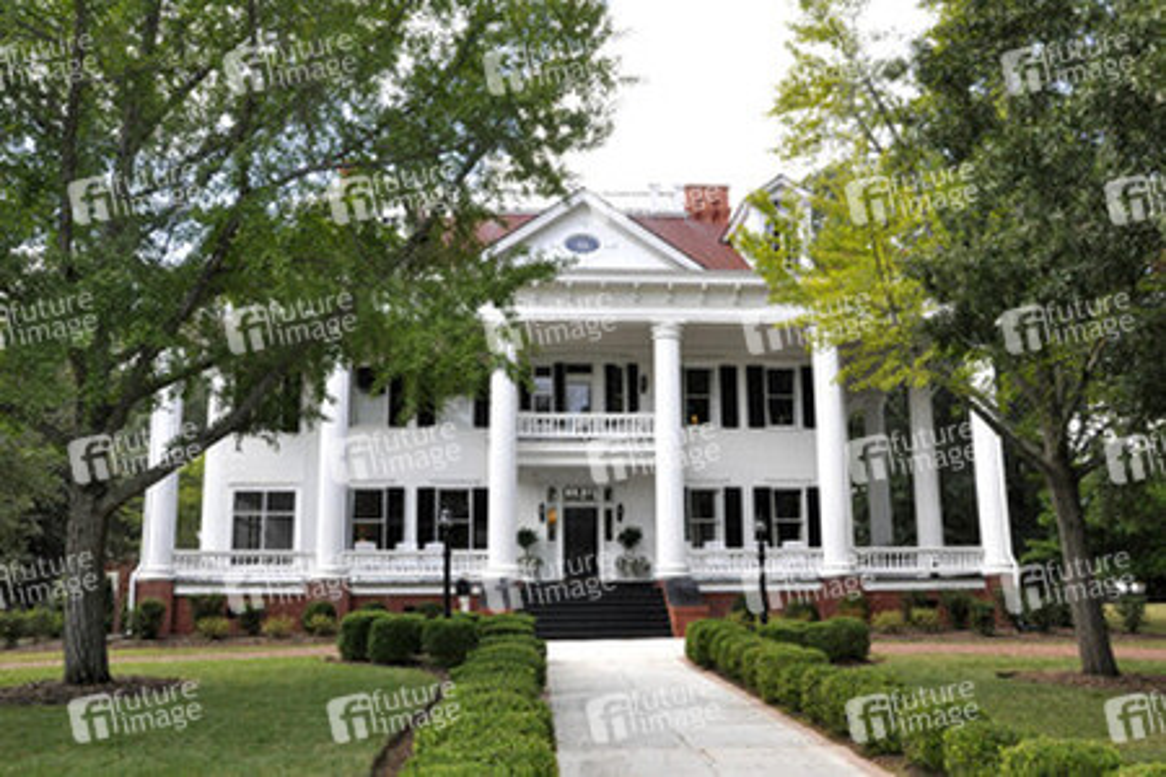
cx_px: 583
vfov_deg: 41.7
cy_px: 388
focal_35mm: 32
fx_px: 1020
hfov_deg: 59.5
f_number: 16
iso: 1000
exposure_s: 1/200
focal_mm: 21
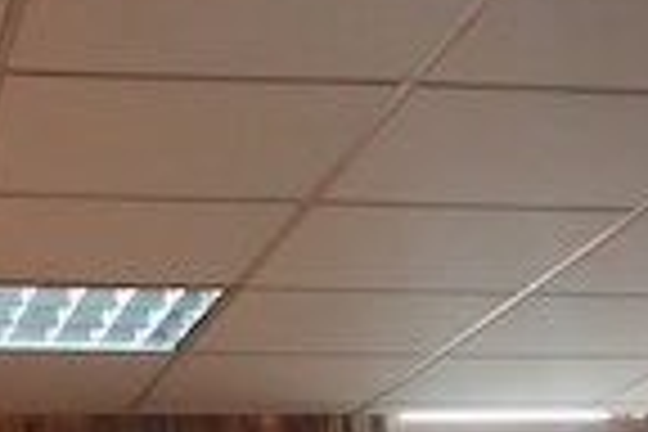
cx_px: 122
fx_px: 2664
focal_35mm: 148
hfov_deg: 13.8
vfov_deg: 8.9
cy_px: 796
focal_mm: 4.5
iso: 223
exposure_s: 1/33
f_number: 2
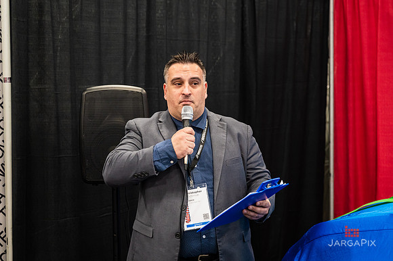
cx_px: 186
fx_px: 816
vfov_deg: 18.2
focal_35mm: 75
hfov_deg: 27.1
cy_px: 124
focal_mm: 70
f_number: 3.5
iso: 4000
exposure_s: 1/200
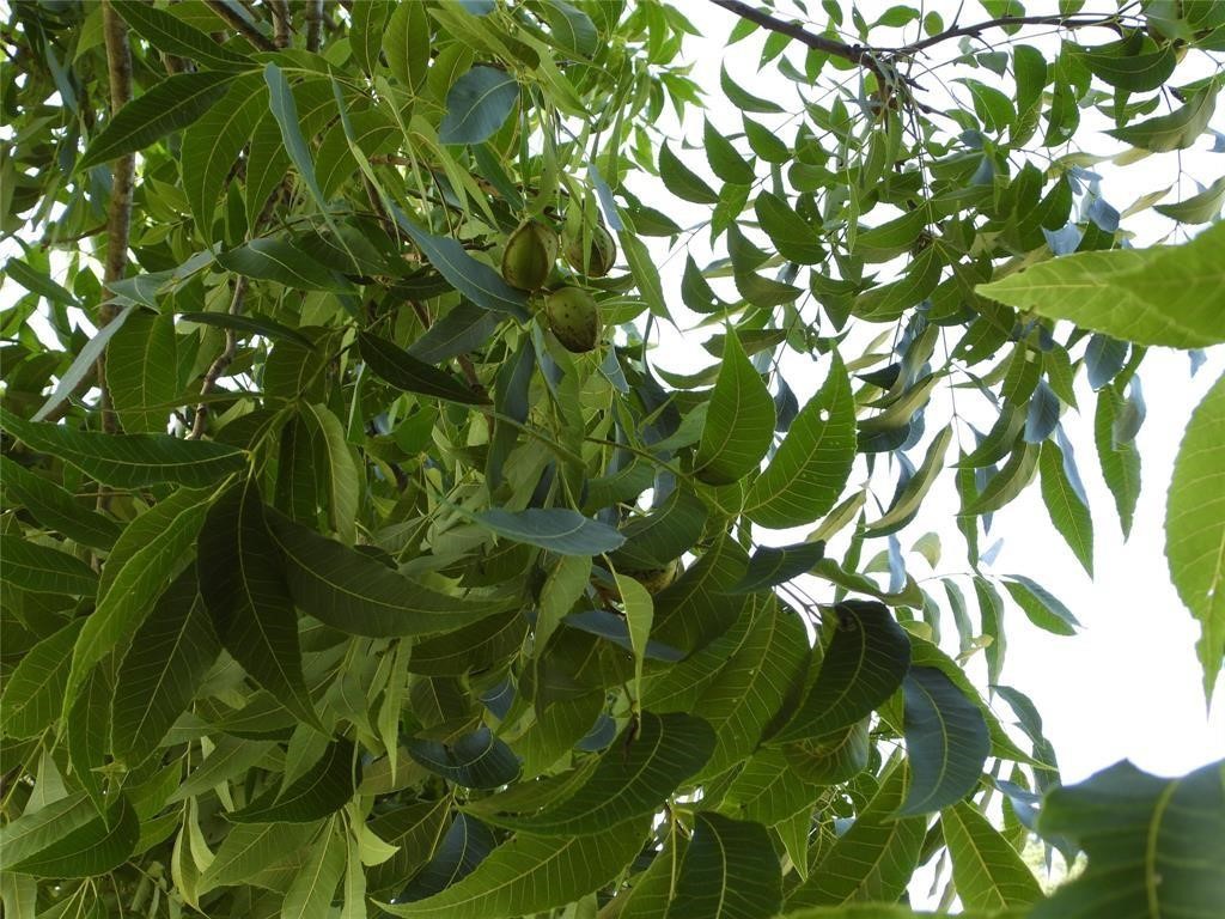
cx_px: 612
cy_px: 460
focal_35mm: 41
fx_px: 1451
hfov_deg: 45.8
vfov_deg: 35.1
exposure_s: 1/100
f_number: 3.2
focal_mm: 7.4
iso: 100
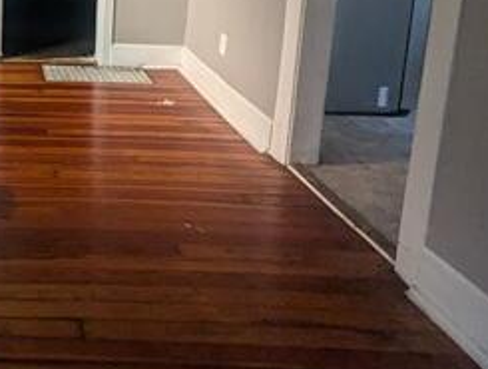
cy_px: -12
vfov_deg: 33.4
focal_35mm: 39
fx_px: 551
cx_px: -37
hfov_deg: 39.8
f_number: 2.2
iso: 429
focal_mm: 2.35
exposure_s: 1/111
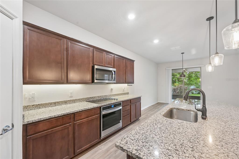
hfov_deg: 104.3
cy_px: 80
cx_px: 120
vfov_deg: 81.2
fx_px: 93
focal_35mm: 14
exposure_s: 1/8
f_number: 8
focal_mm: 14
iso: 400
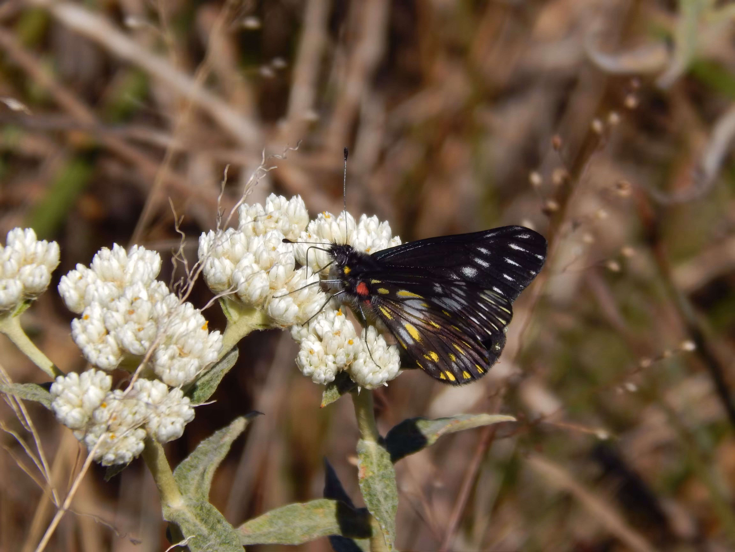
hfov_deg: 4.6
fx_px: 9130
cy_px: 276
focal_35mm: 430
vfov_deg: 3.5
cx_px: 368
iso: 125
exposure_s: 1/800
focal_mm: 76.4
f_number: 5.7
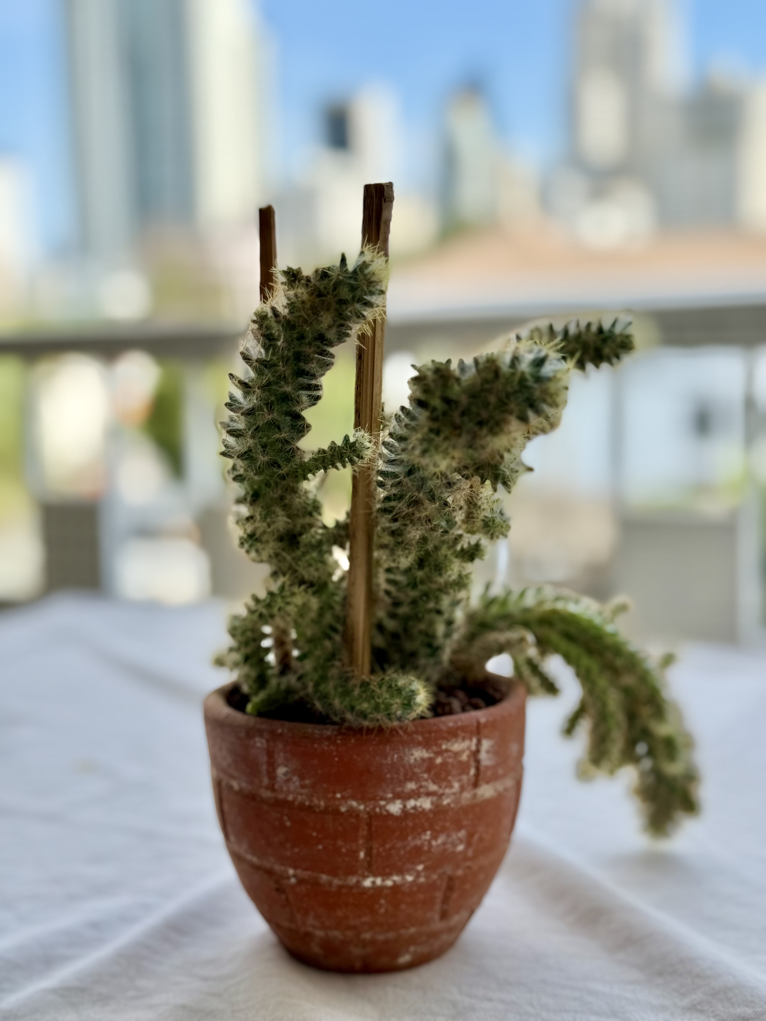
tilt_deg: -7.8
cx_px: 383
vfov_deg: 39.7
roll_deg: +1.5
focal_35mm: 48
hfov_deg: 30.3
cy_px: 510
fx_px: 1416
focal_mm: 6.76
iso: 64
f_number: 1.78
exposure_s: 1/2667
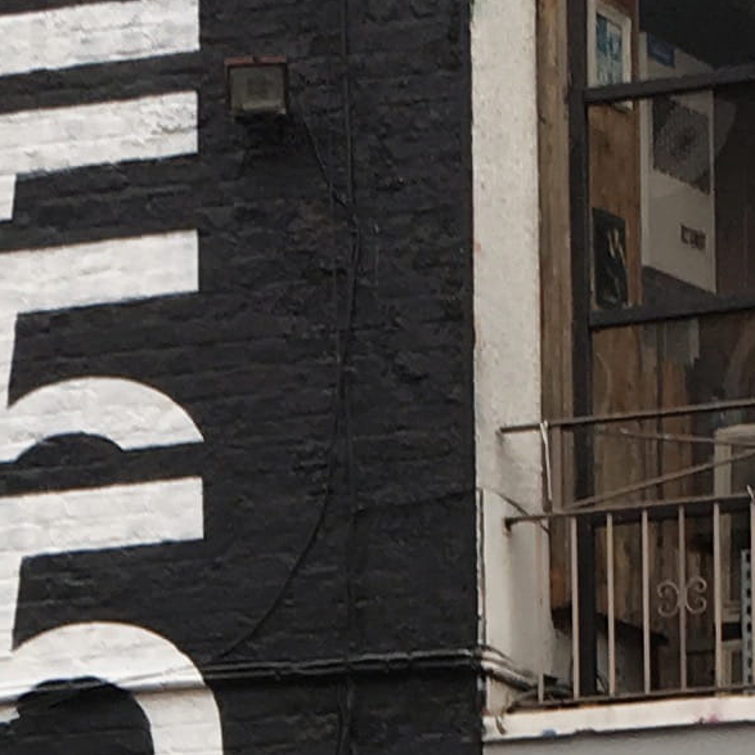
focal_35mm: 176
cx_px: -116
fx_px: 4343
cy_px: 1462
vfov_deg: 9.4
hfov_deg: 9.8
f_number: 2.2
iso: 25
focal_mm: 4.15
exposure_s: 1/50
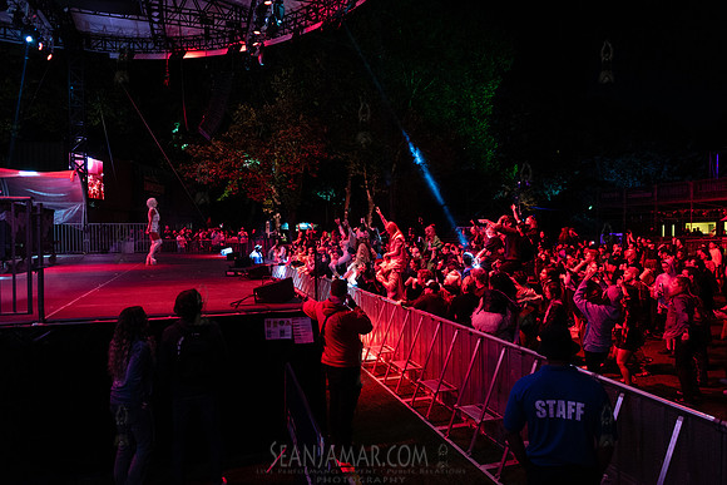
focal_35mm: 24
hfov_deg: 72.9
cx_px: 364
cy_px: 242
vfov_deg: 52.5
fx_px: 492
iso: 3200
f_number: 3.2
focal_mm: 24
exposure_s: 1/125
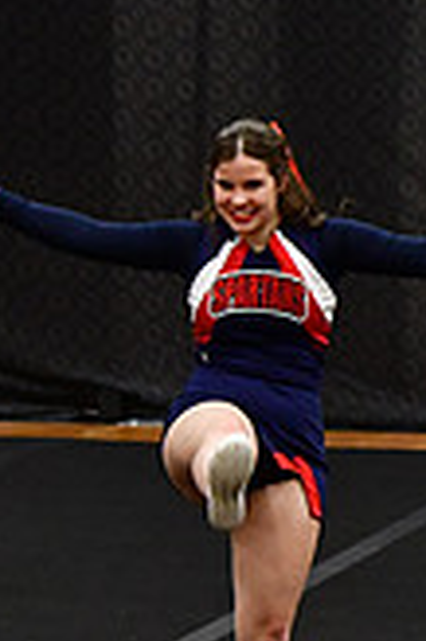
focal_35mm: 372
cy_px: 365
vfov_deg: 5.5
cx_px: 1114
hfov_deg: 3.6
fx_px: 6616
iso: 4000
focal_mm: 70
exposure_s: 1/500
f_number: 4
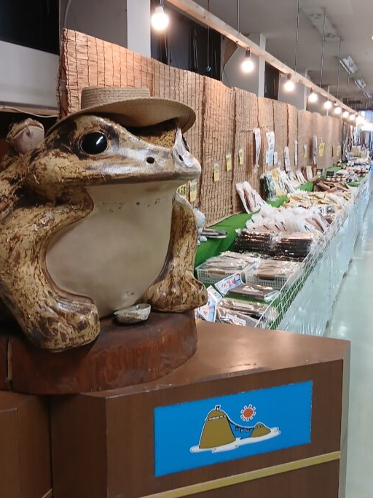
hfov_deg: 36.8
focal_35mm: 39
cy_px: 228
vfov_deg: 47.8
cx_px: 166
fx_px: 560
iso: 200
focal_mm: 3.86
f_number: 1.8
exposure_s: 1/40
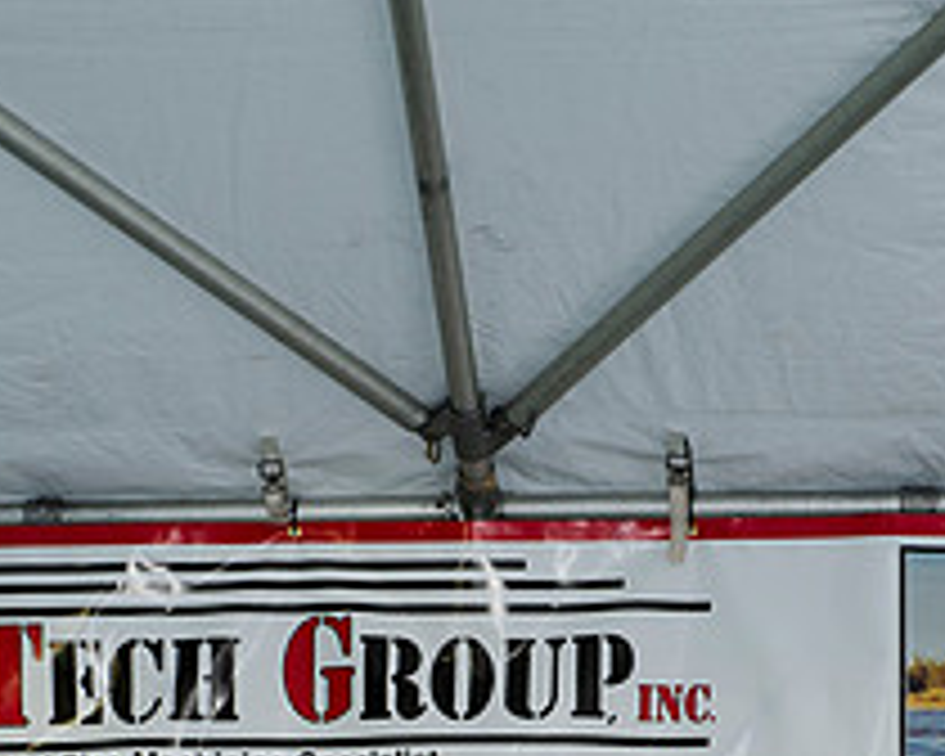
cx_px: 441
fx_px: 5062
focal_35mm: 181
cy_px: 864
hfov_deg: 10.7
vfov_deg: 8.5
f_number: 5.6
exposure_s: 1/125
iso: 400
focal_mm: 70
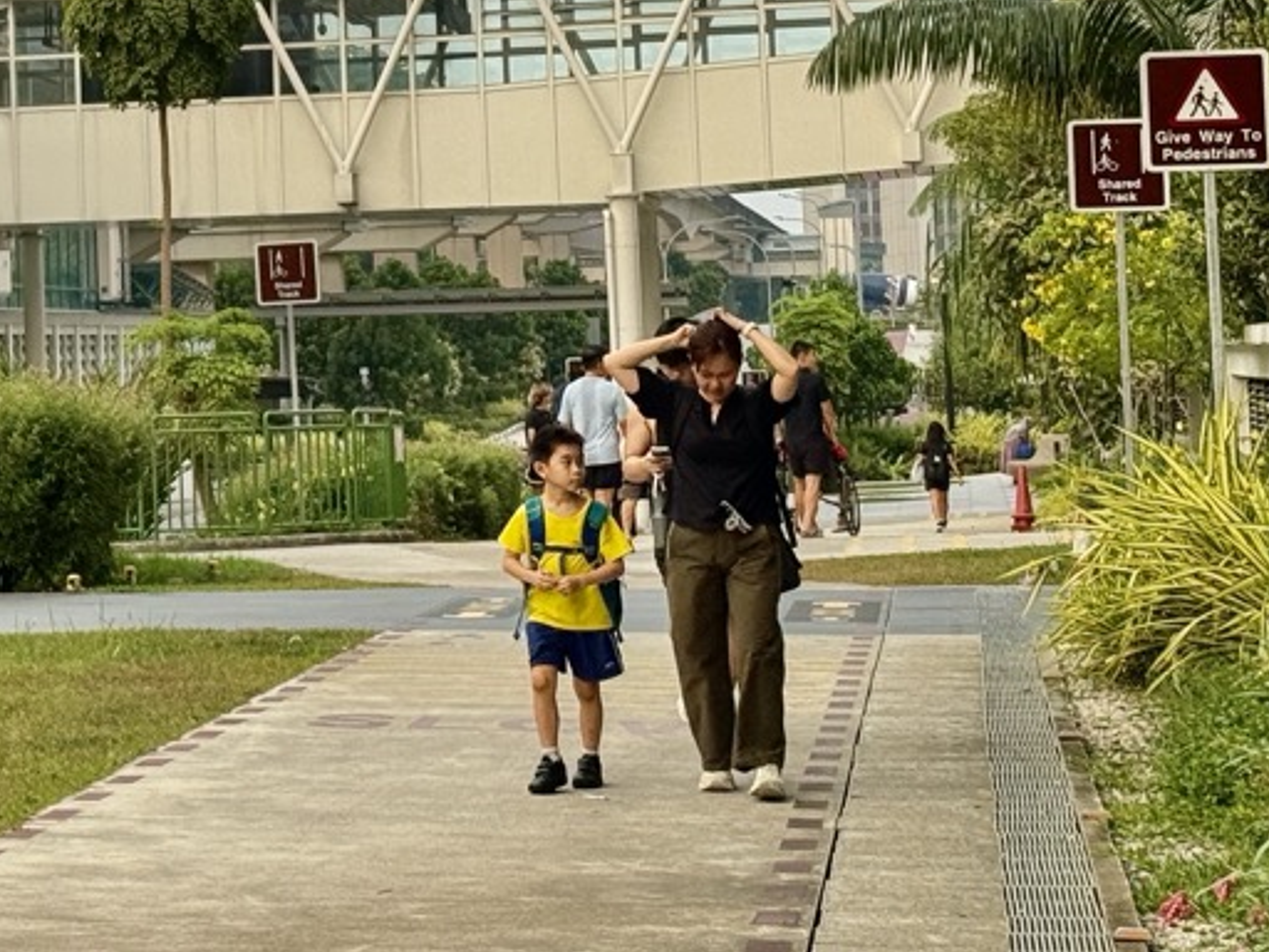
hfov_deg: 15.8
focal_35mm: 120
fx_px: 4399
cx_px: -263
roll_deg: +1.4
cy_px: 82
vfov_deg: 12.3
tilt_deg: +3.5
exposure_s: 1/577
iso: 64
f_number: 1.78
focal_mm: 6.76
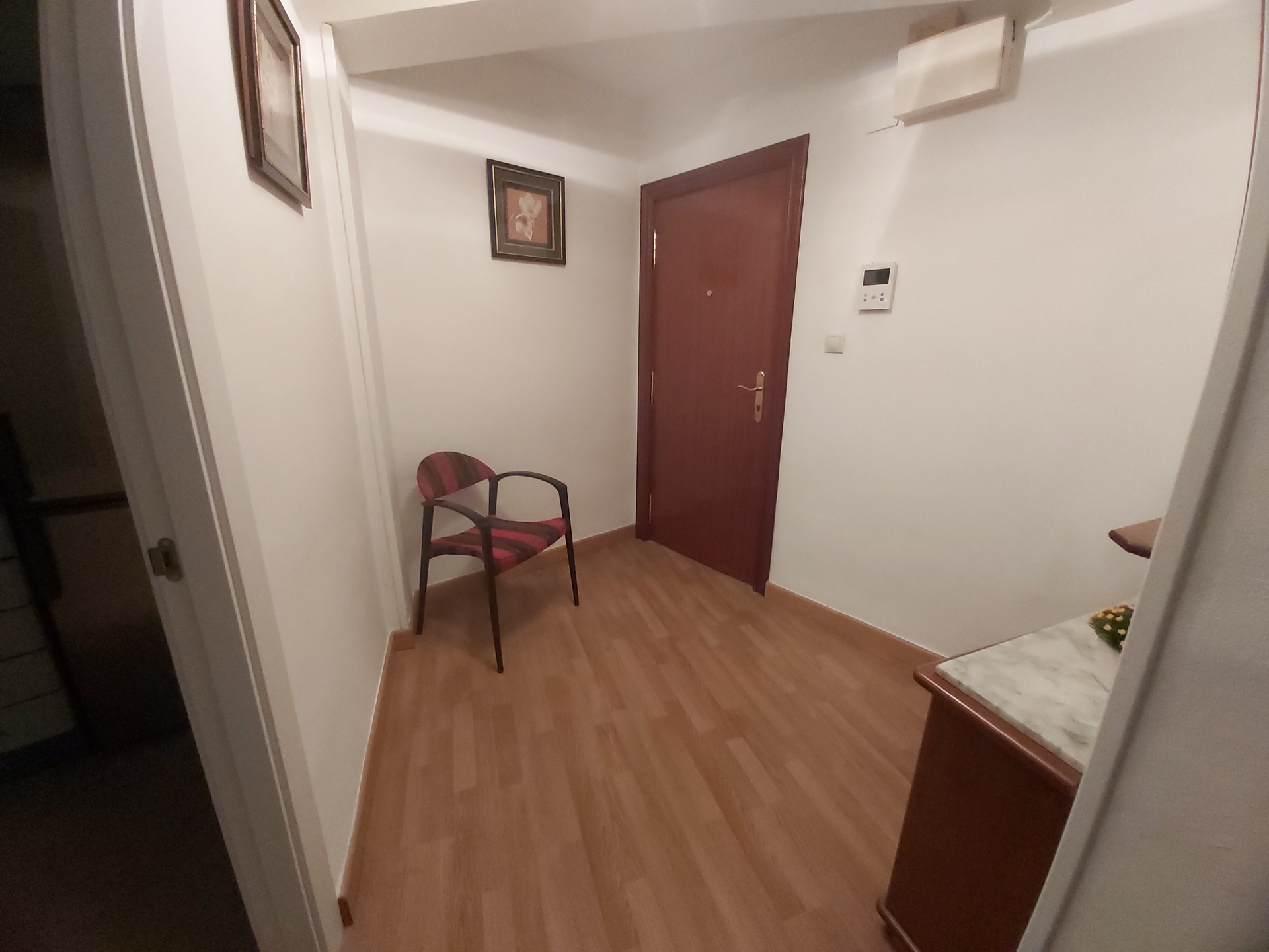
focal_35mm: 12
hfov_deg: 110.5
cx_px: 634
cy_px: 476
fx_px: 440
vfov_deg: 94.5
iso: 200
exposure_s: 1/25
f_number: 2.2
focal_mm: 1.42
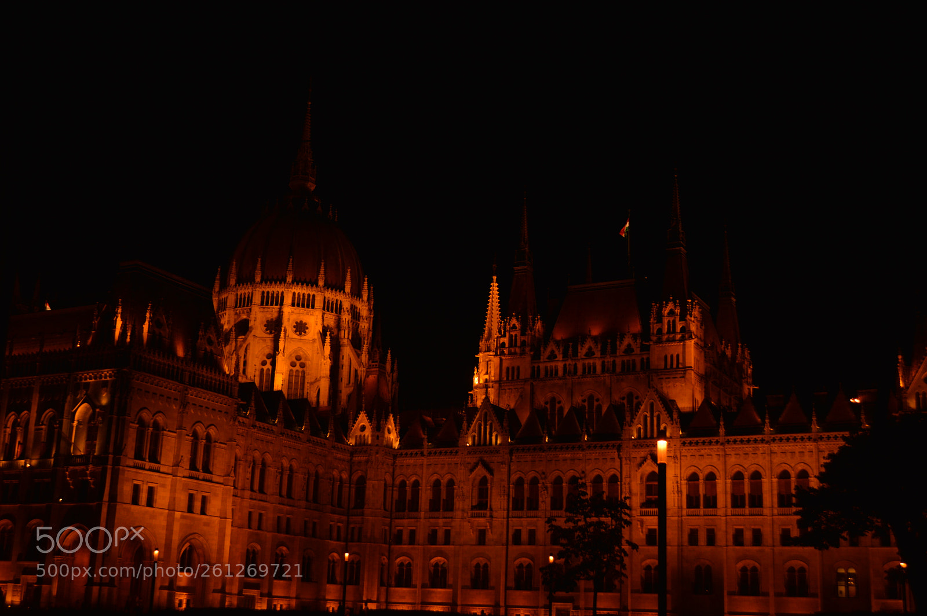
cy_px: 308
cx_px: 464
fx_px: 1119
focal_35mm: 44
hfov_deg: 45.0
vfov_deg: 30.8
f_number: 5
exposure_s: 1/30
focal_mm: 29
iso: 200
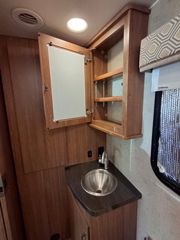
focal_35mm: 16
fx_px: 111
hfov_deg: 78.1
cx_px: 90
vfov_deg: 94.5
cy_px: 120
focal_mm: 1.64
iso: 100
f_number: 2.2
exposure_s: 1/40
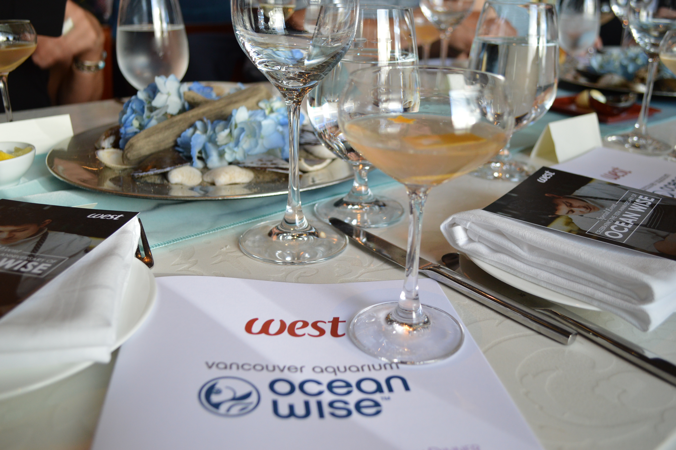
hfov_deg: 57.3
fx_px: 619
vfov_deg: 39.9
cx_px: 338
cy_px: 225
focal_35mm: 33
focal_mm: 22
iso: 500
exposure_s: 1/60
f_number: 3.8
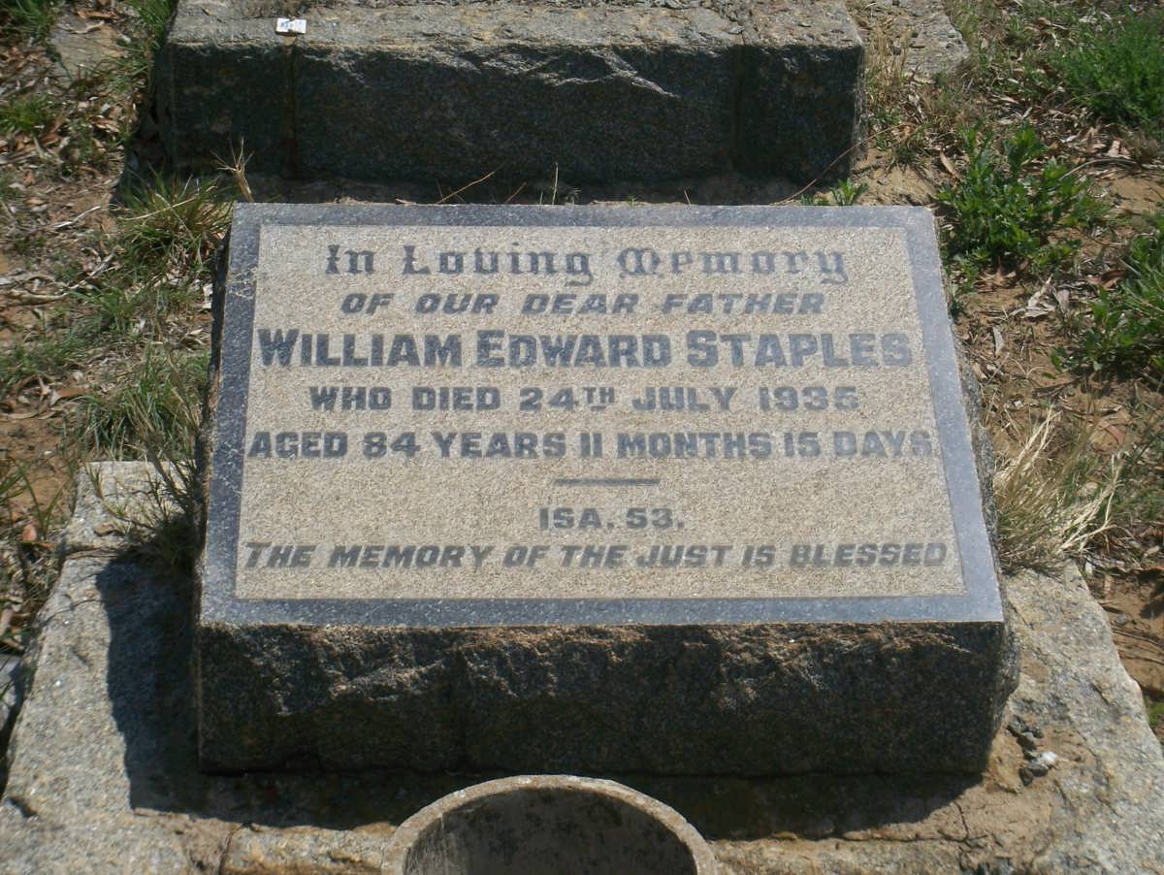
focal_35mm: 73
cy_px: 438
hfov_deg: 26.7
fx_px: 2457
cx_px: 582
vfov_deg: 20.2
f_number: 8
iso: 64
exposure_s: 1/320
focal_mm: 12.2
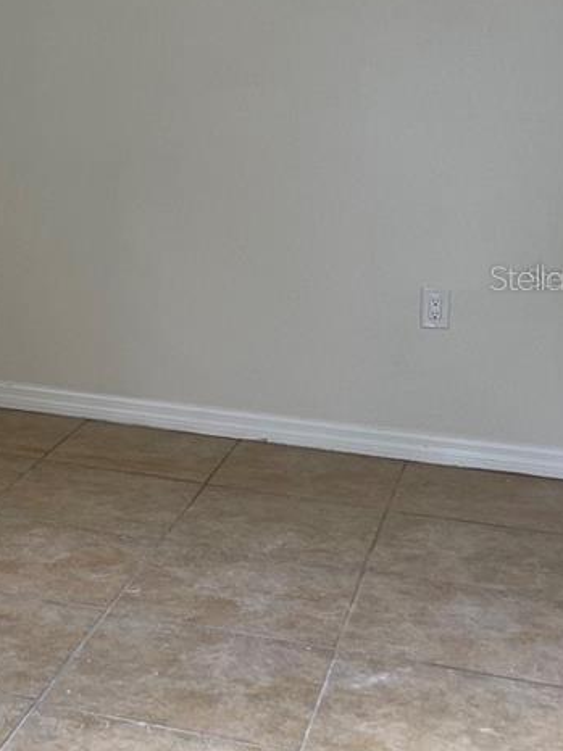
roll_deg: -1.2
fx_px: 1454
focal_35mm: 67
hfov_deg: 20.7
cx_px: -84
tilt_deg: -10.2
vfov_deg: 28.9
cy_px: 277
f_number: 1.6
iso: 100
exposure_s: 1/121
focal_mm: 5.1
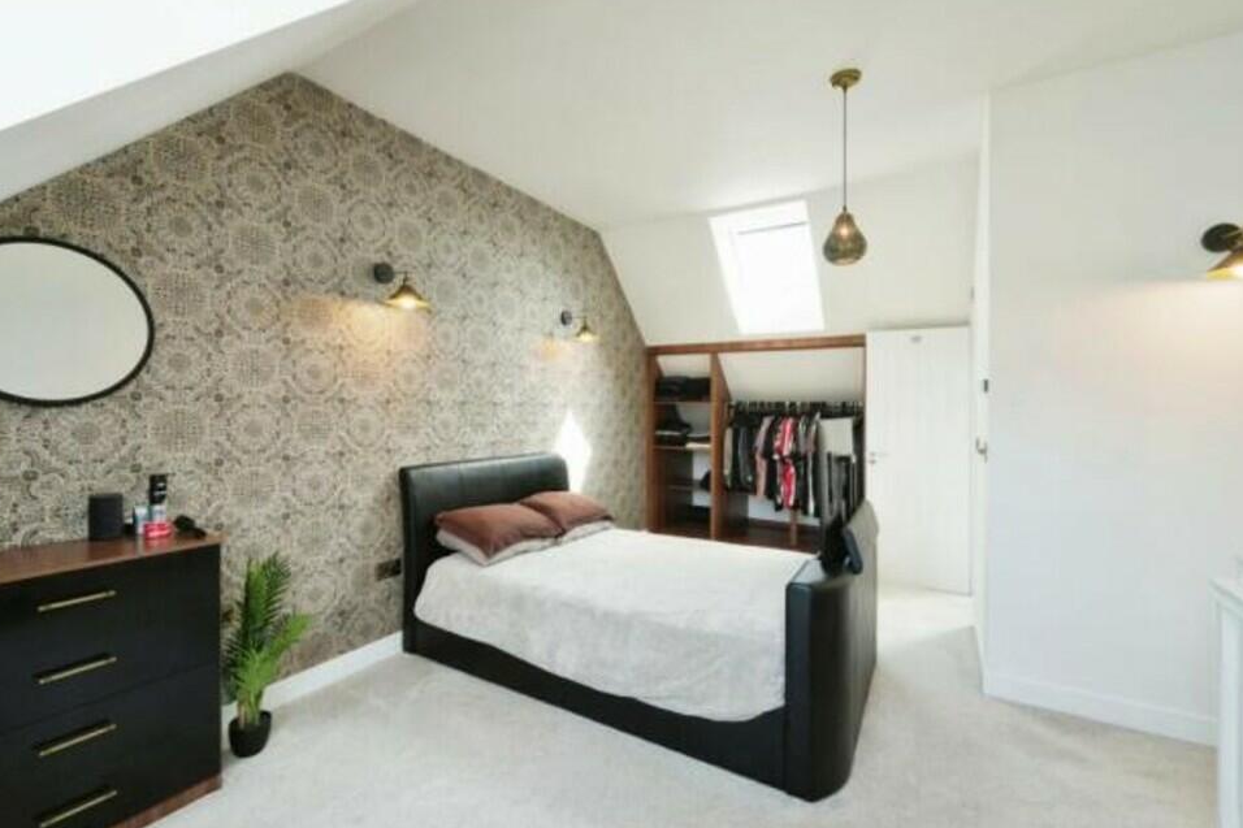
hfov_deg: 100.4
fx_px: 518
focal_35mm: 15
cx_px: 603
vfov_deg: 77.3
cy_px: 419
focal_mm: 14
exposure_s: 1/30
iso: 320
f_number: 6.3
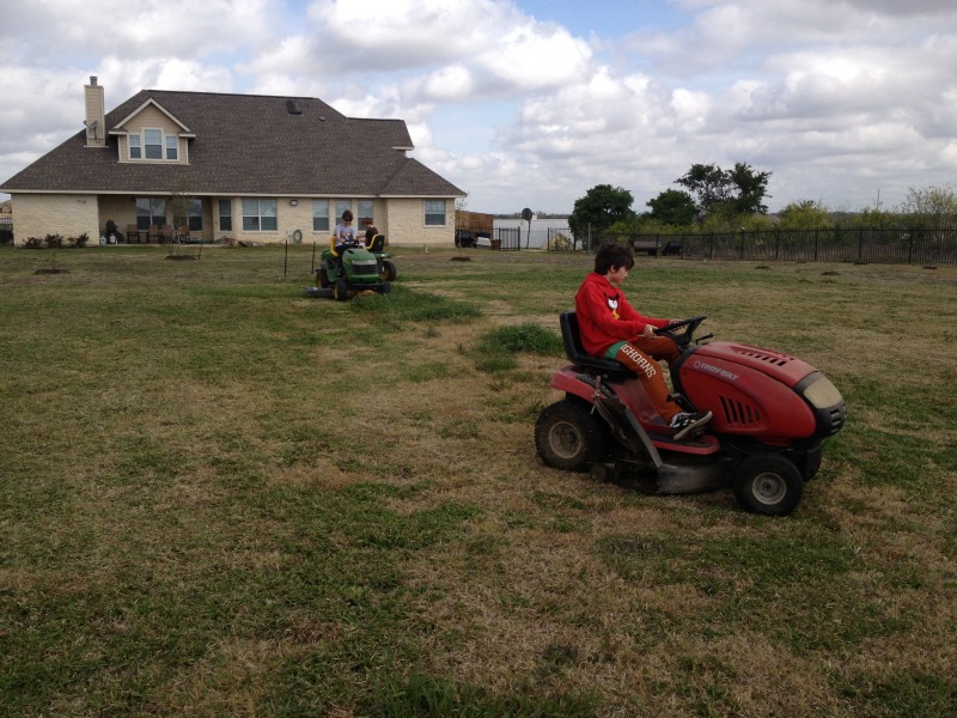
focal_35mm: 35
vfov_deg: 40.7
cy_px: 359
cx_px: 478
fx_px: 968
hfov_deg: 52.6
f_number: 2.4
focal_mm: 4.28
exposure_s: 1/1689
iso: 50
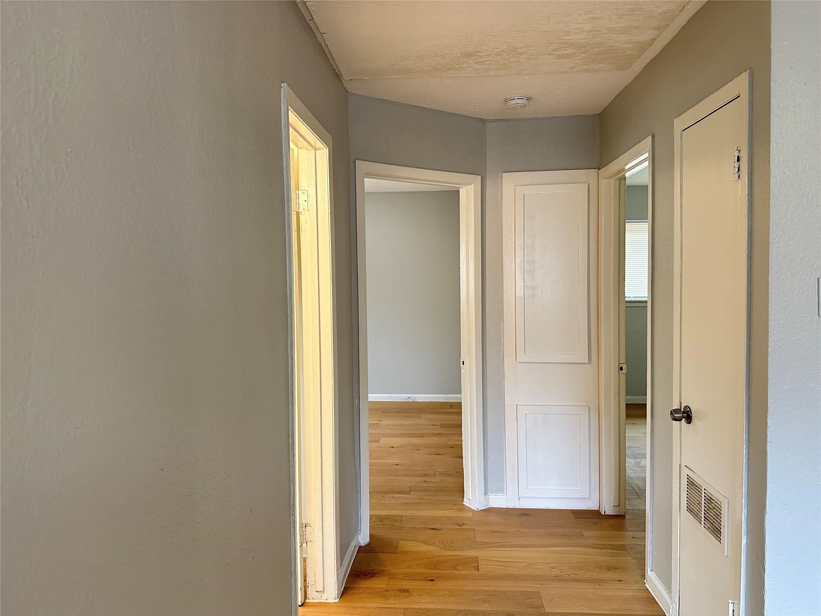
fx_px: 569
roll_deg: +0.1
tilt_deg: -2.1
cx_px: 410
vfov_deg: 56.8
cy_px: 308
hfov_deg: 71.6
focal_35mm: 24
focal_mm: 6.86
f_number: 1.78
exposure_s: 1/60
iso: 250
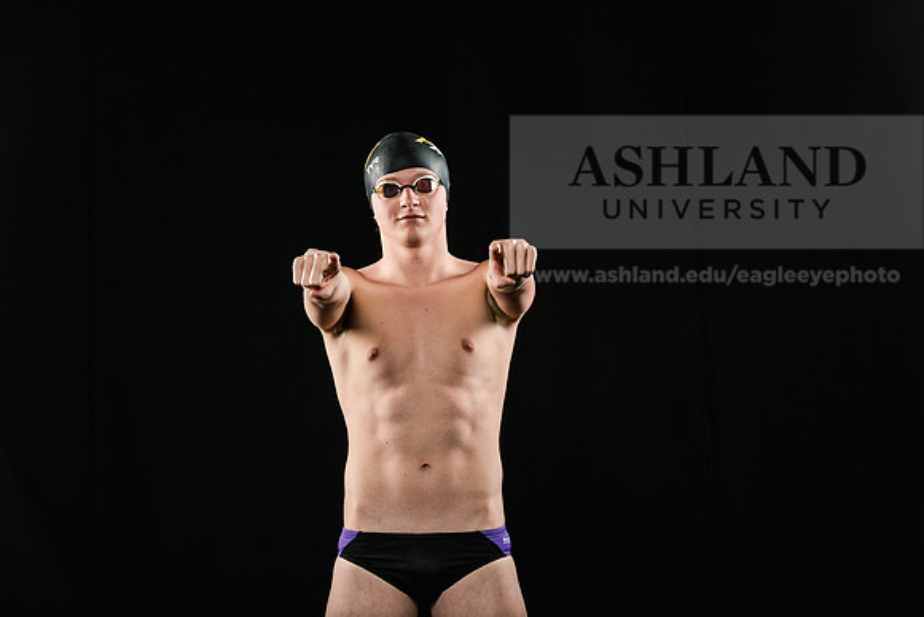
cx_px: 462
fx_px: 2875
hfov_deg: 18.3
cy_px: 308
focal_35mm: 112
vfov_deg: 12.2
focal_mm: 112
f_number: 6.3
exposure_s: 1/250
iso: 320
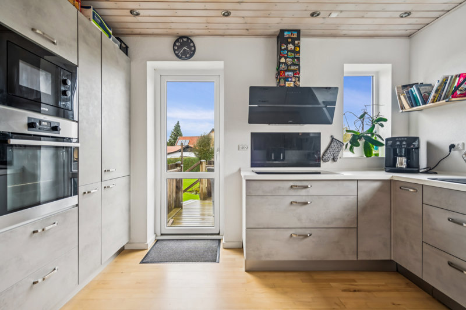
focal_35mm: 18
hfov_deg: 90.0
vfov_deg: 67.4
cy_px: 155
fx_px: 233
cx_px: 233
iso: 400
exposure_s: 1/20
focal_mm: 18
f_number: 4
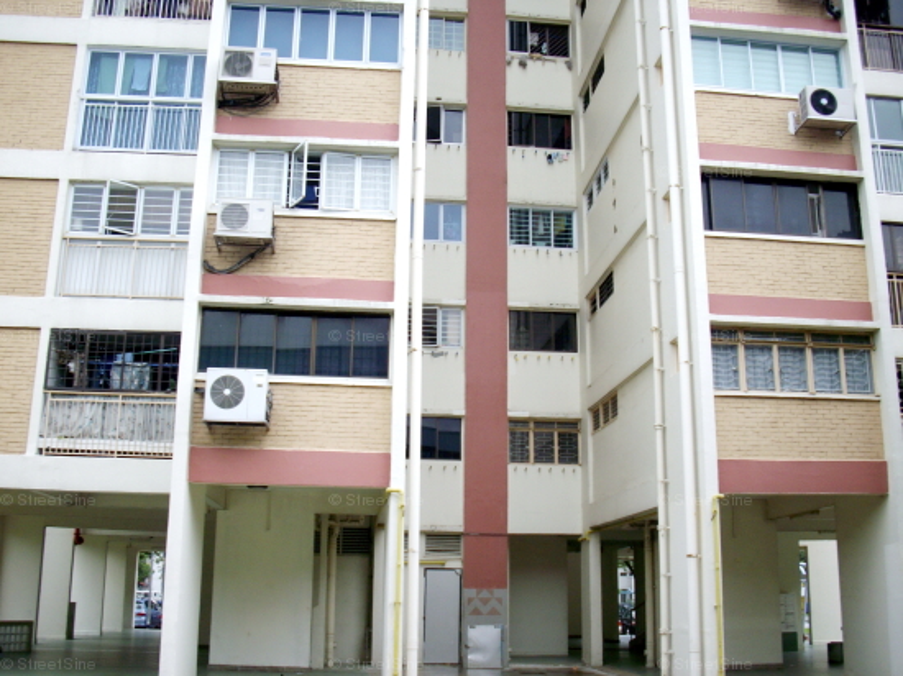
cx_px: 452
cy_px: 338
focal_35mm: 37
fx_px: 965
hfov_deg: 50.2
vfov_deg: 38.6
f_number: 5.6
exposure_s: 1/60
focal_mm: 6.2
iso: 80
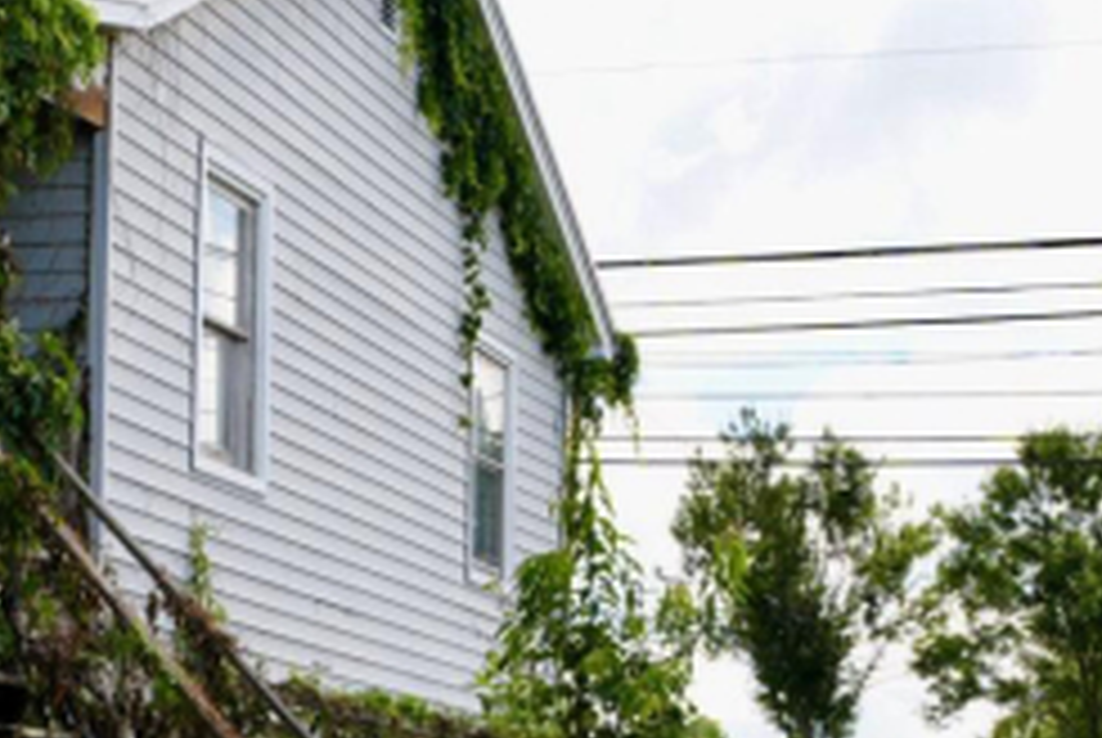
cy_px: 742
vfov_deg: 11.9
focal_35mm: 115
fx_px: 3510
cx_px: 364
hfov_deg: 17.8
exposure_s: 1/100
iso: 100
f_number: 7.1
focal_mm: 25
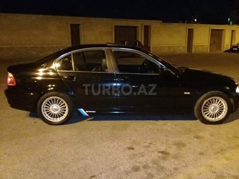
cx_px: 120
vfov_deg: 45.4
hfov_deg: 58.4
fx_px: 214
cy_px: 90
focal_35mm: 31
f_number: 2.2
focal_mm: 3.3
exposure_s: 1/15
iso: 1250
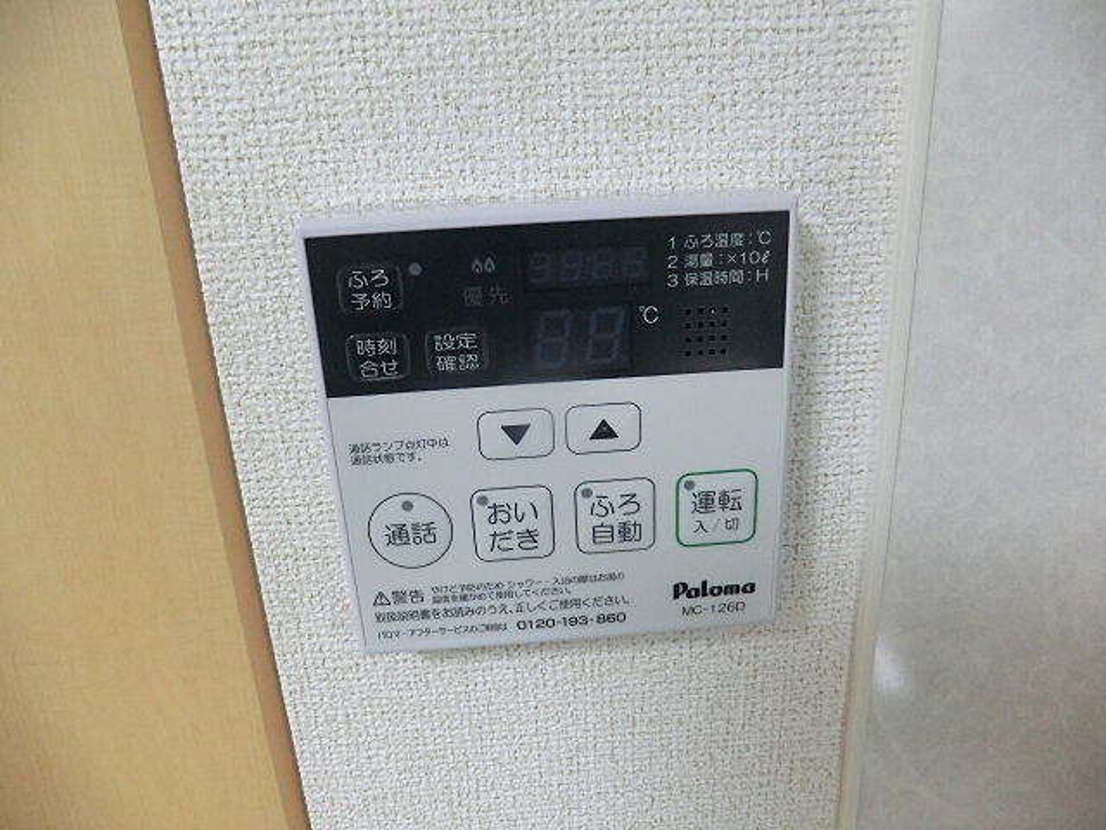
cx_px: 553
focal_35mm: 24
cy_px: 415
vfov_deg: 56.8
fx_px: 767
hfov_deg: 71.6
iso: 320
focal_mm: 4.3
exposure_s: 1/60
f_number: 3.2
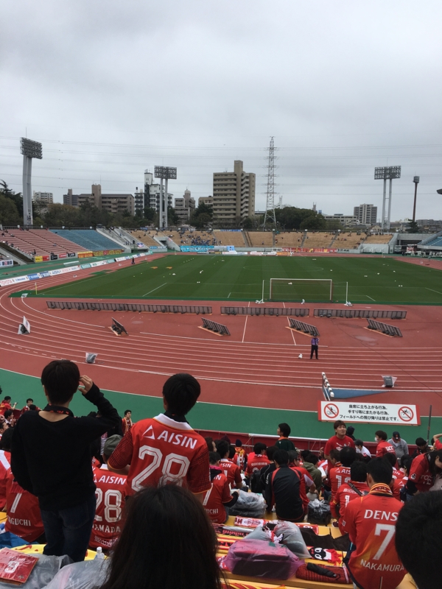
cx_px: 221
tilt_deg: -8.3
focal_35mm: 29
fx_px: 494
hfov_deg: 48.2
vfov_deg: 61.7
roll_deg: -1.4
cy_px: 294
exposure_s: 1/472
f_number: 2.2
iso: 25
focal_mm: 4.15
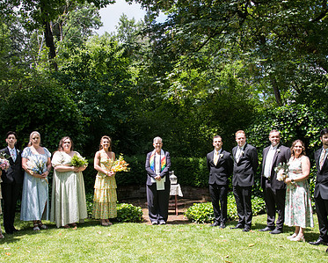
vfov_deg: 42.0
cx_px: 157
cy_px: 161
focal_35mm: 35
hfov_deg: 51.5
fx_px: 340
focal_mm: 24
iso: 640
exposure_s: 1/400
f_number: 7.1
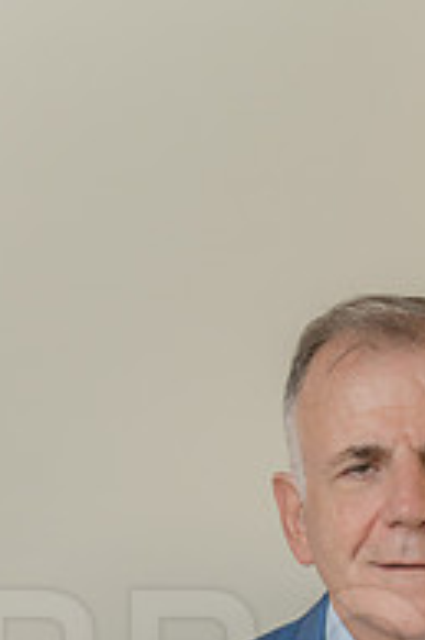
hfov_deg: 8.9
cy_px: 673
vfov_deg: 13.2
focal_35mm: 153
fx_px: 2714
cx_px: 353
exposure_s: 1/100
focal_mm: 66
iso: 1600
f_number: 4
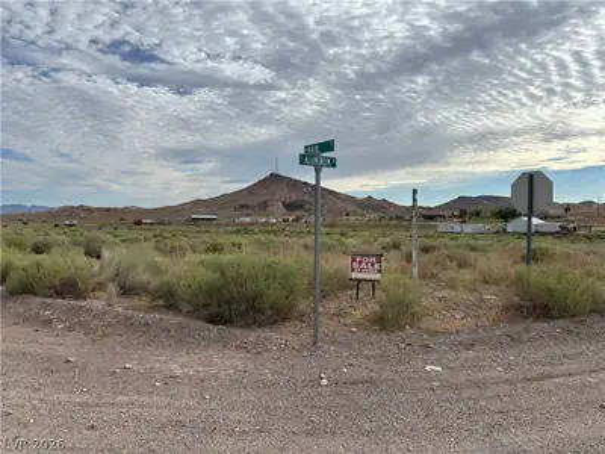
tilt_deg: -1.2
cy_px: 227
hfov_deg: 67.3
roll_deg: -0.6
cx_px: 302
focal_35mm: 26
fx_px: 454
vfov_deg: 53.1
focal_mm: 5.96
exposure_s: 1/3937
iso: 50
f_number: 1.6
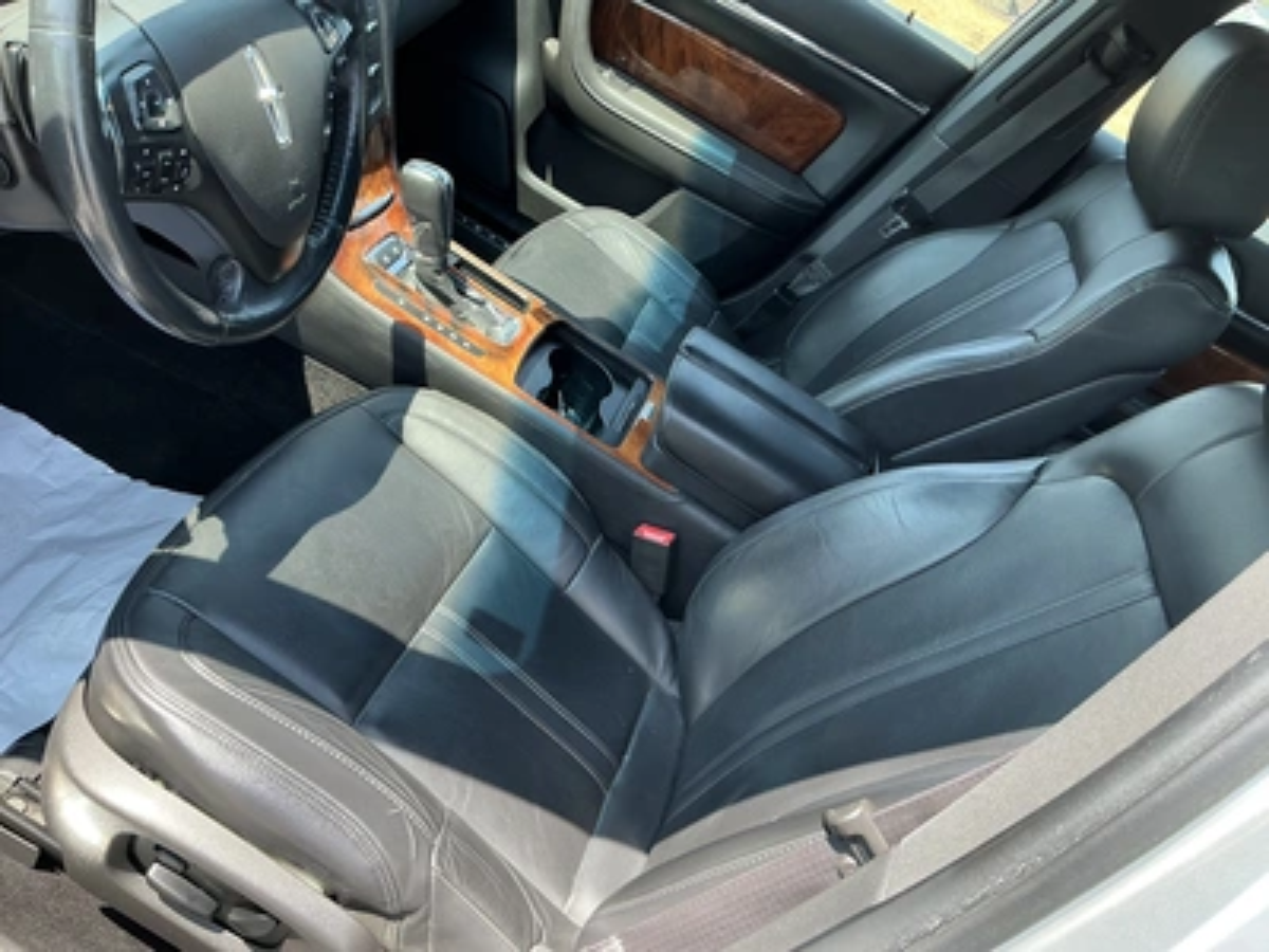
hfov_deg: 63.4
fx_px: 1026
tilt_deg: -32.5
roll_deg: -33.8
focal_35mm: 28
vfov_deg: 49.7
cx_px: 634
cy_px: 476
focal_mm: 3
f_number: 1.8
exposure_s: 1/122
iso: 25
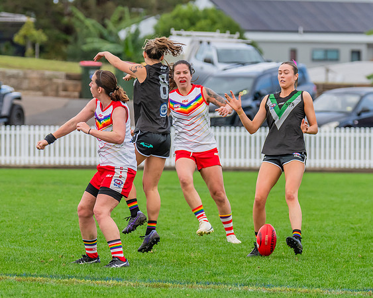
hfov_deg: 4.6
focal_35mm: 420
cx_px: 130
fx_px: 4634
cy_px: 117
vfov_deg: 3.7
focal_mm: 240
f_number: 5.6
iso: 800
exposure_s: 1/1000
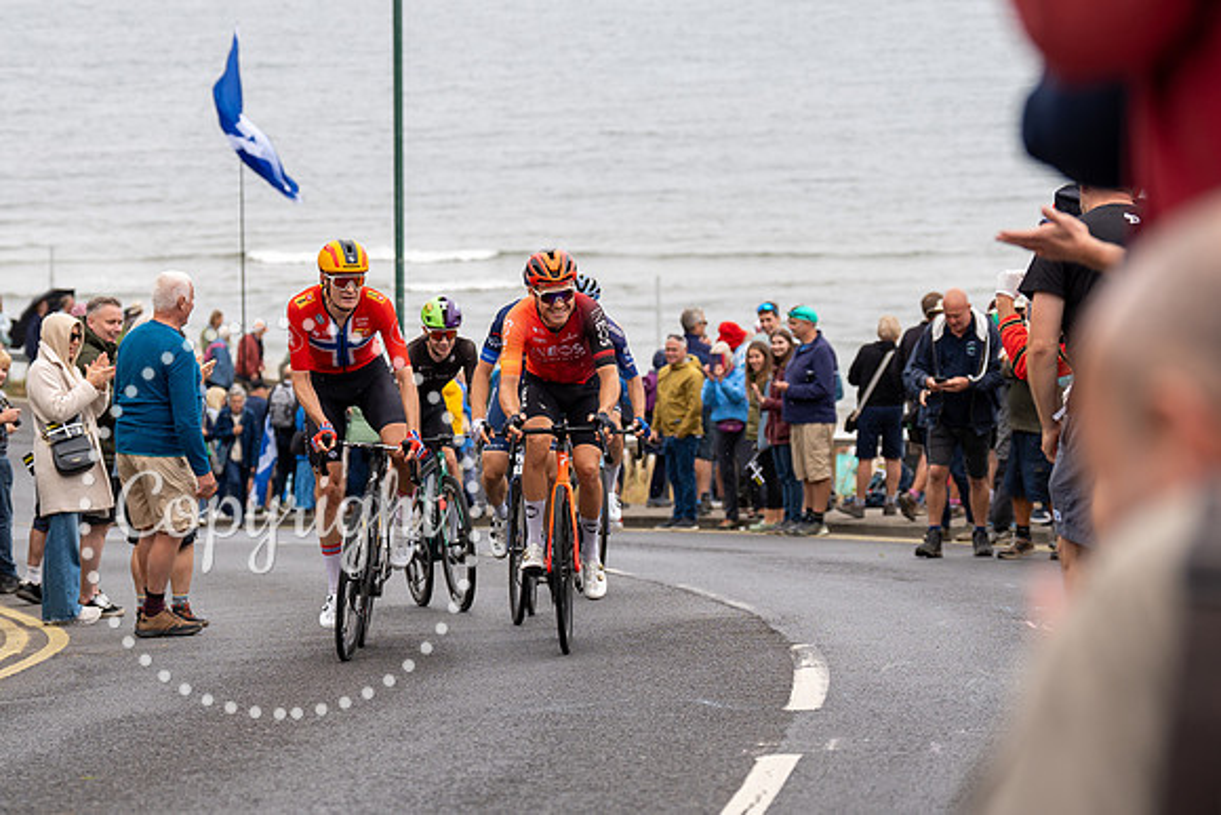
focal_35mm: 125
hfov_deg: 16.4
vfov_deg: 11.0
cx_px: 433
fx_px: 4235
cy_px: 291
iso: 320
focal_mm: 95
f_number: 3.5
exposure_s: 1/1000
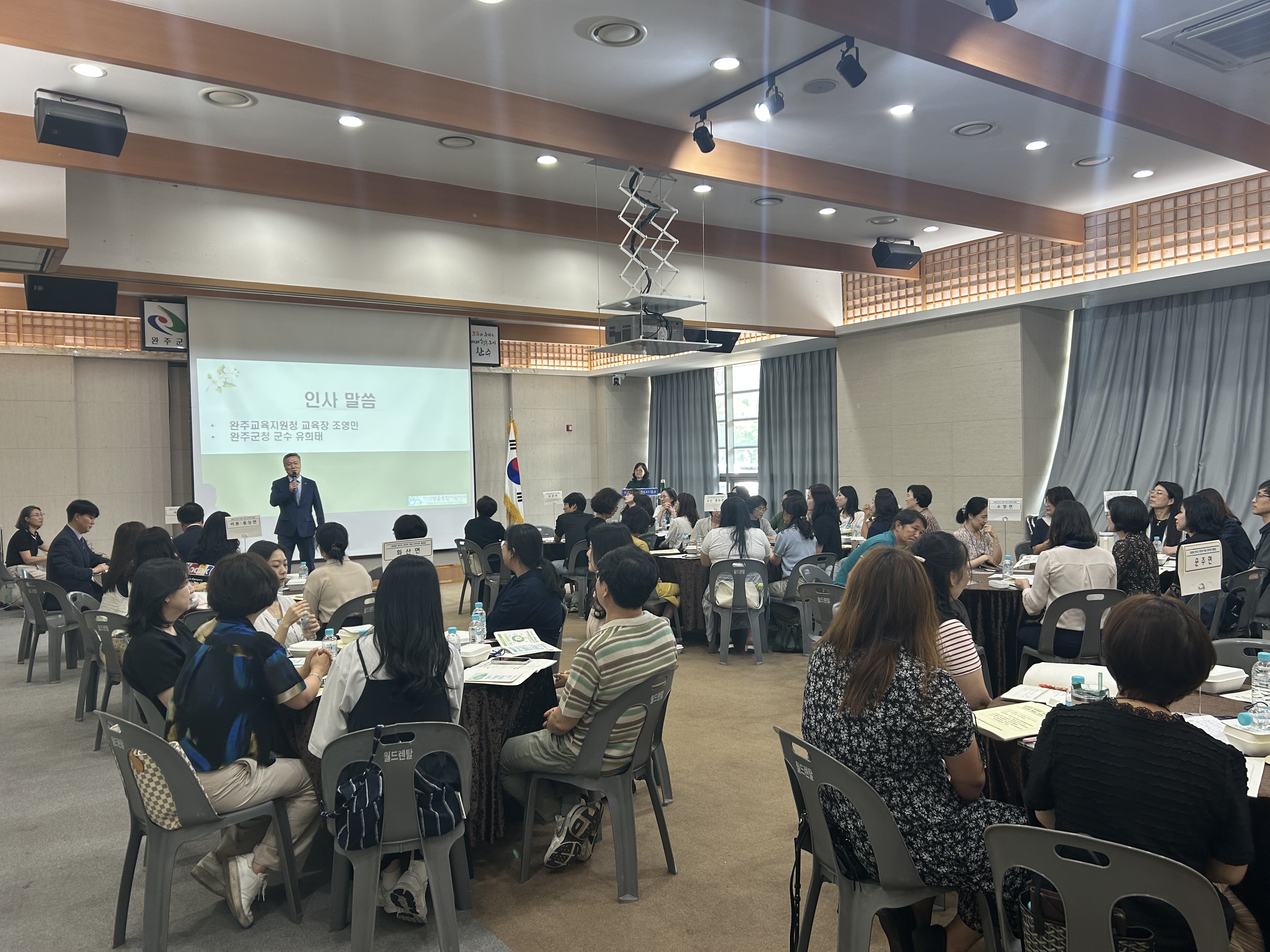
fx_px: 954
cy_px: 476
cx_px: 635
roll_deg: +1.1
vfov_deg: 53.1
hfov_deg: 67.3
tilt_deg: -1.6
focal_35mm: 26
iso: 64
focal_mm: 5.7
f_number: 1.5
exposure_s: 1/60
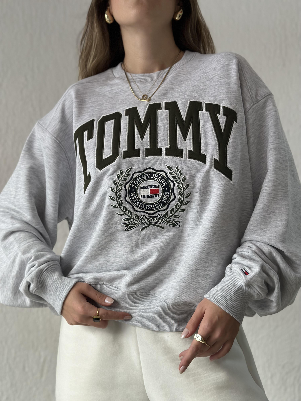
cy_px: 200
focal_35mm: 48
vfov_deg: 39.7
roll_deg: -0.2
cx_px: 150
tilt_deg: +3.2
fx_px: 557
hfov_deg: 30.3
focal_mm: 6.86
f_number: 1.78
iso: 125
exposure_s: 1/64
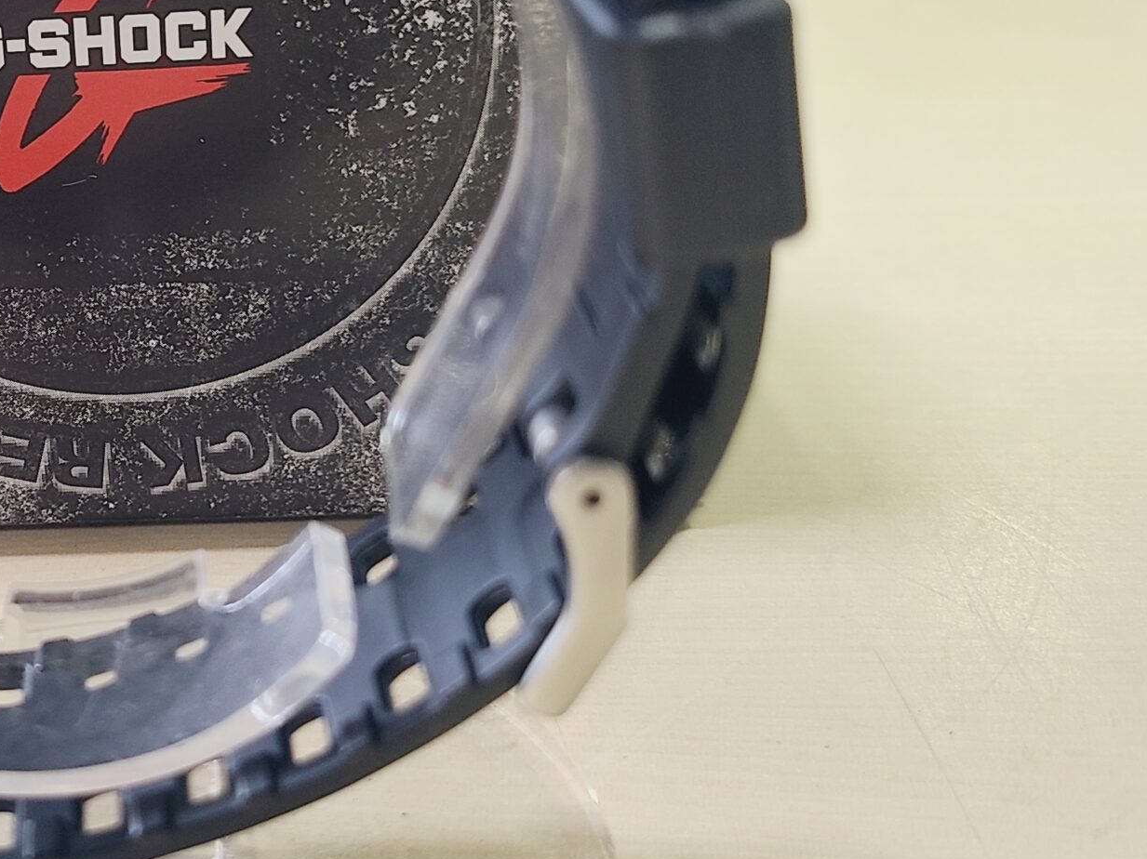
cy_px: 335
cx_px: 32
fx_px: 1789
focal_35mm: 54
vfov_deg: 27.0
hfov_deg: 33.0
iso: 160
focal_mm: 5.4
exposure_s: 1/50
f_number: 1.8
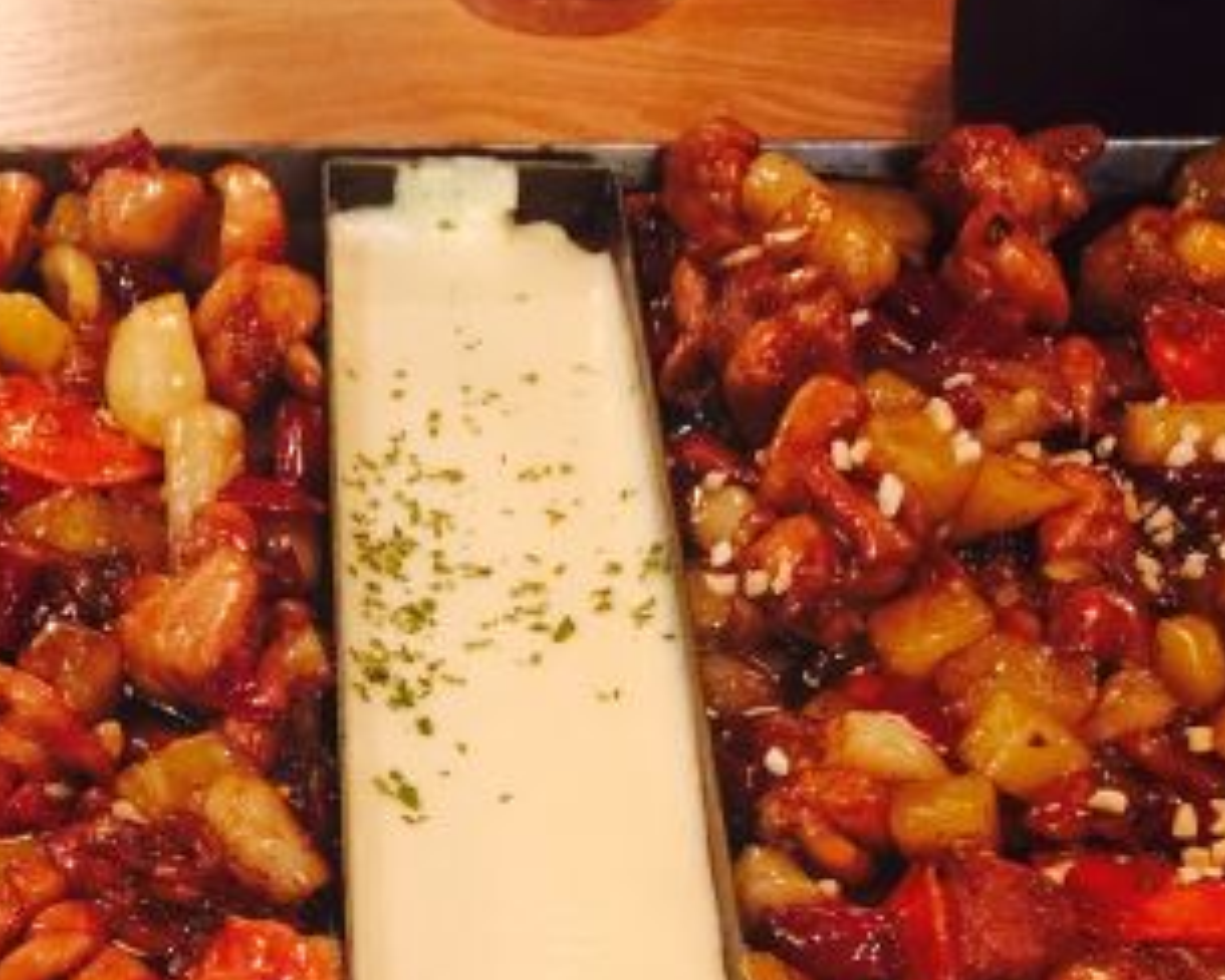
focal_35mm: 65
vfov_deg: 23.0
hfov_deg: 28.6
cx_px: 281
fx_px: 2357
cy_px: 862
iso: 160
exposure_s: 1/8
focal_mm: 4.15
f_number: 2.2
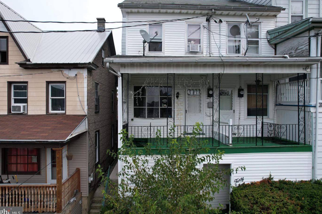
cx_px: 155
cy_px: 107
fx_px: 206
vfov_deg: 55.1
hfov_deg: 76.1
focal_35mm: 23
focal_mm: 8.38
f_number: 2.8
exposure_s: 1/1000
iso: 110
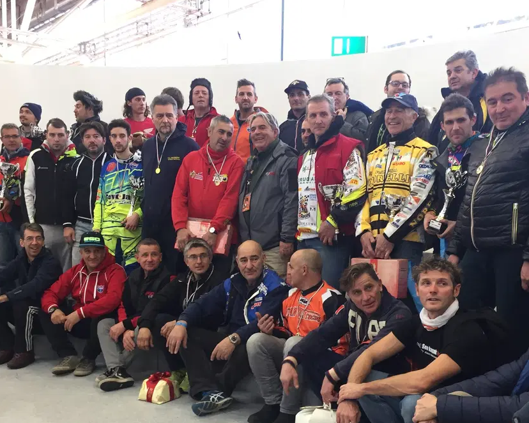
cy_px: 274
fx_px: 642
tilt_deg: -5.6
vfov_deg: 36.2
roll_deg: -1.8
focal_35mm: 41
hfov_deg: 44.8
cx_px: 269
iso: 100
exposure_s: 1/33
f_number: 2.2
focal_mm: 4.15
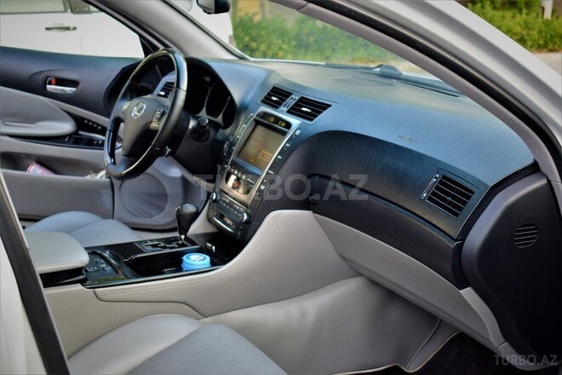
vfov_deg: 28.1
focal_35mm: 48
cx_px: 281
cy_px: 188
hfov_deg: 41.1
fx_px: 749
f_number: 4.5
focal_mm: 32
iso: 800
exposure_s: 1/60
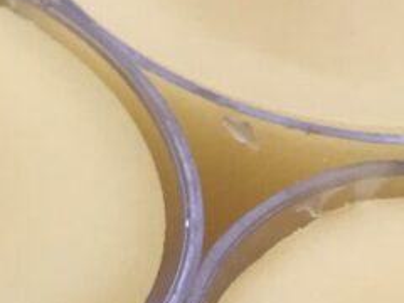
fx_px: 1961
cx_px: -498
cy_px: 389
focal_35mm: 168
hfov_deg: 10.5
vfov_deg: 8.7
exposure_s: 1/120
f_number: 1.8
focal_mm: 3.99
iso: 25
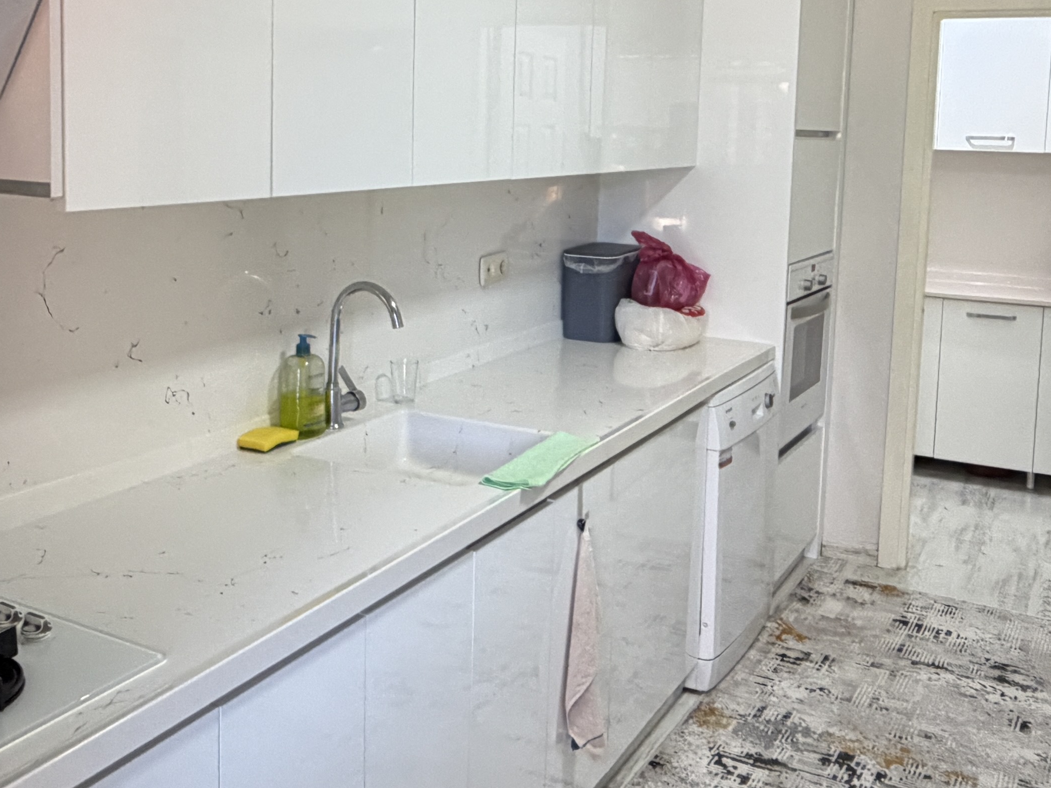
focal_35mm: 38
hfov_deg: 49.0
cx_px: 510
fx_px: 1154
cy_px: 245
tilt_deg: -5.7
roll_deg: -1.5
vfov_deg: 37.2
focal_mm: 2.22
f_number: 2.2
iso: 250
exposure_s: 1/100
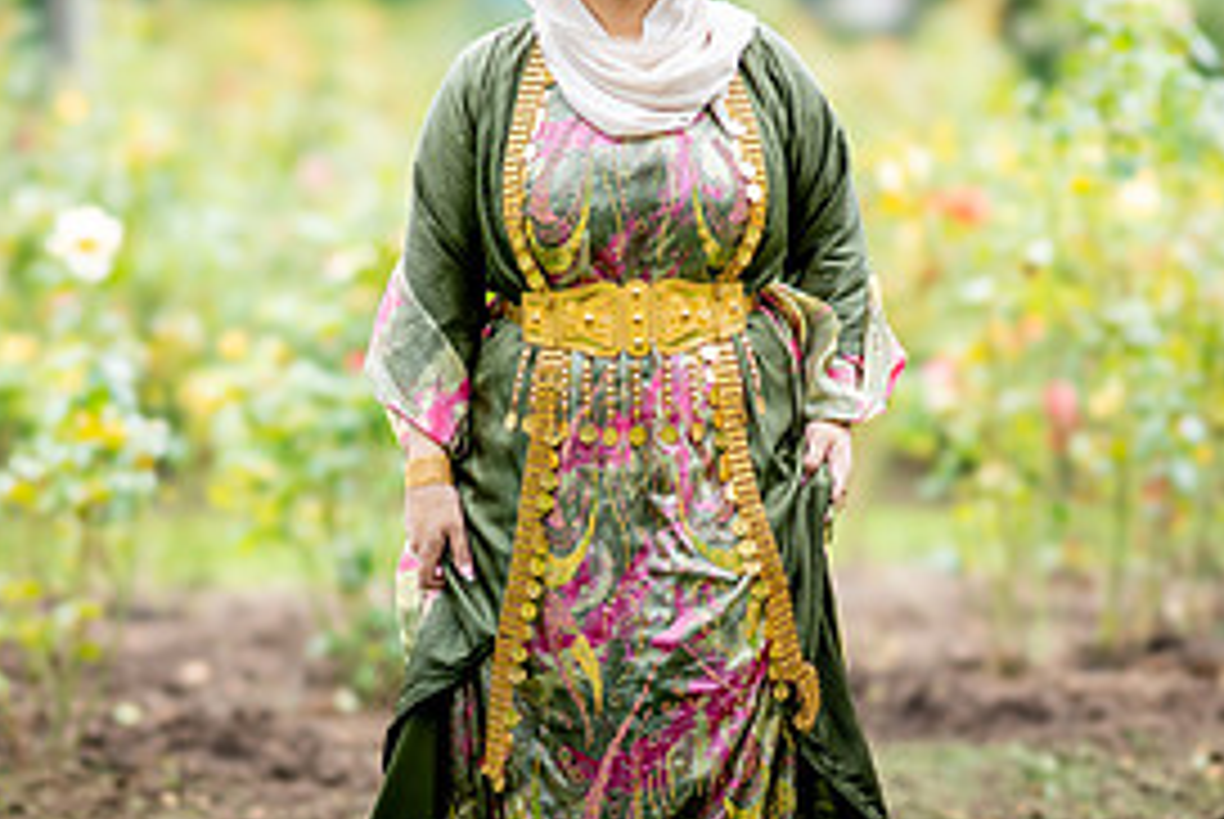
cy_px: 349
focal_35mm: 181
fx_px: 6160
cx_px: 594
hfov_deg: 11.3
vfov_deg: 7.6
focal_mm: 85
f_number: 1.4
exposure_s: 1/2500
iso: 100
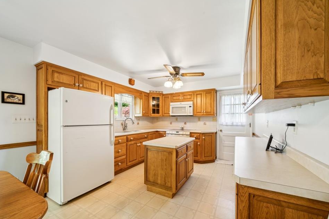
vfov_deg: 85.4
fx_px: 119
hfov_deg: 108.3
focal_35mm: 13
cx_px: 172
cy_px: 115
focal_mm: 12
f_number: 11
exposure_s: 1/1.43
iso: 64
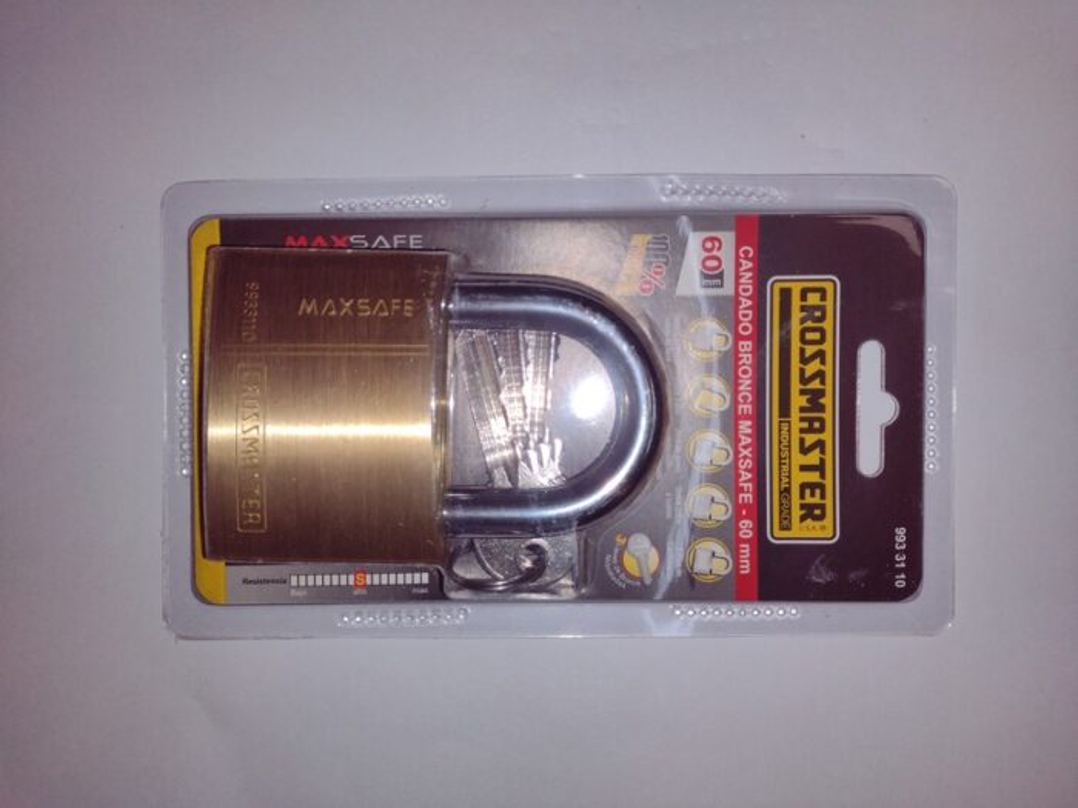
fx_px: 841
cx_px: 539
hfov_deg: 65.3
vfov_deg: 51.4
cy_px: 404
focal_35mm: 27
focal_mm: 4.71
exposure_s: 1/410
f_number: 1.7
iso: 100
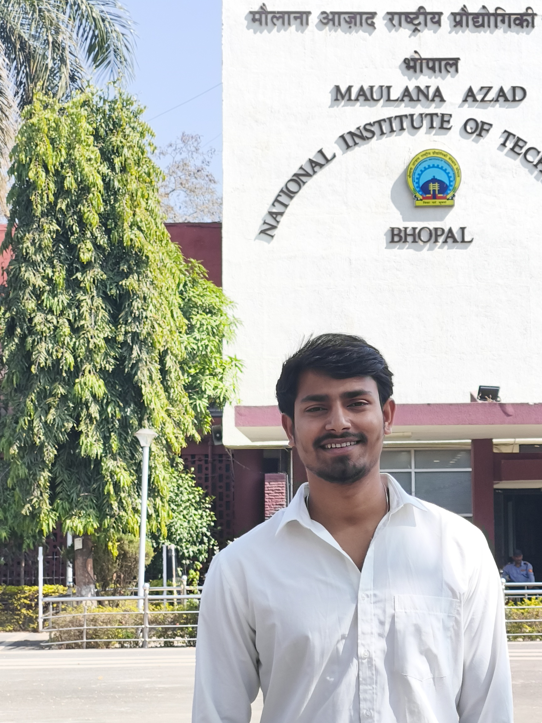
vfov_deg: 22.2
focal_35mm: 88
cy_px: 405
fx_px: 1837
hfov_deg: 16.7
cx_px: 411
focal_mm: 7.1
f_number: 1.85
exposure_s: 1/704
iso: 100
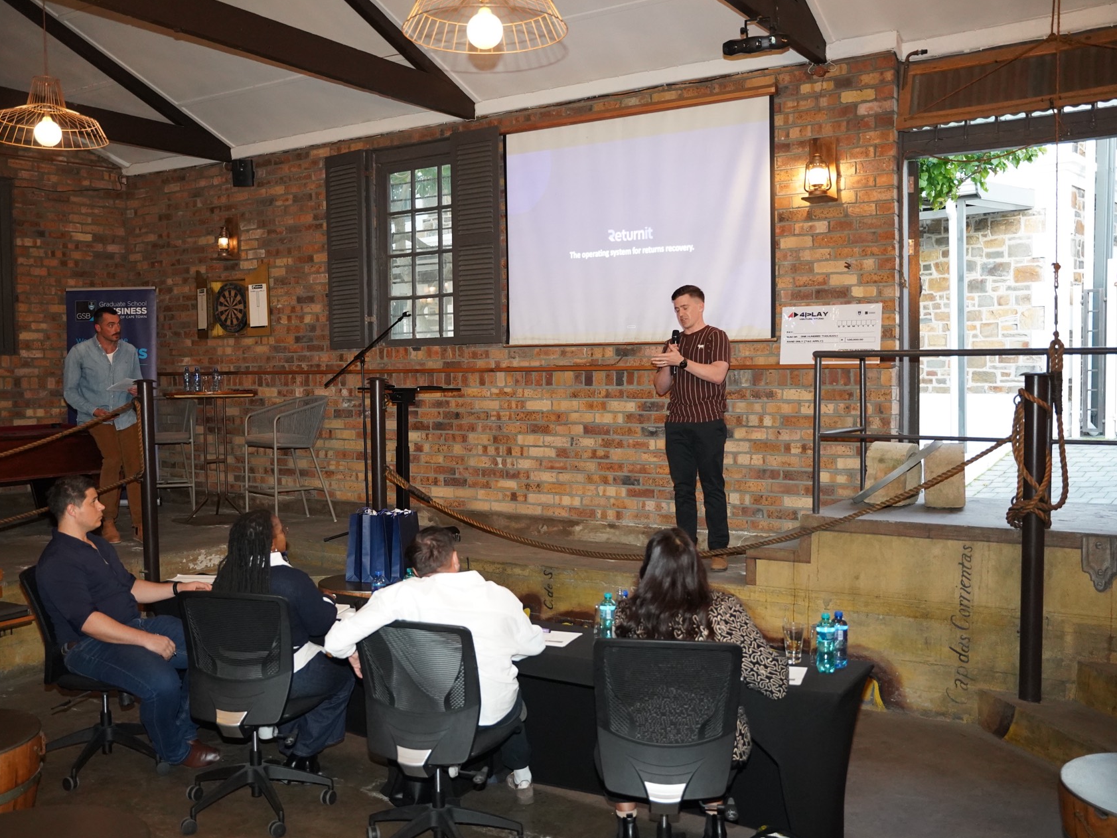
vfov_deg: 41.8
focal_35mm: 34
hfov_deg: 53.9
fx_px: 1097
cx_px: 513
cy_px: 422
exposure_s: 1/160
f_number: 2.8
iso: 6400
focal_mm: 31
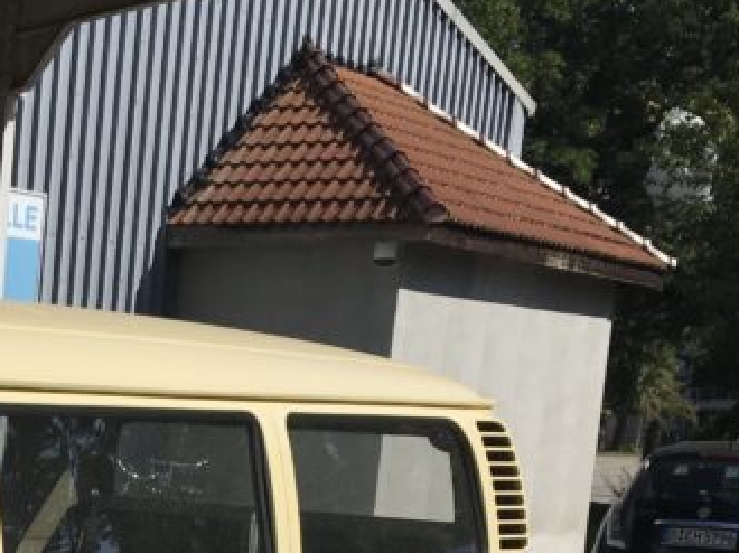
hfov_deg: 19.9
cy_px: 777
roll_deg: -1.8
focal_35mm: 90
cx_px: -235
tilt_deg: -11.0
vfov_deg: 15.4
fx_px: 1920
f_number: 2.2
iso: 25
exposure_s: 1/3077
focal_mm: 4.15
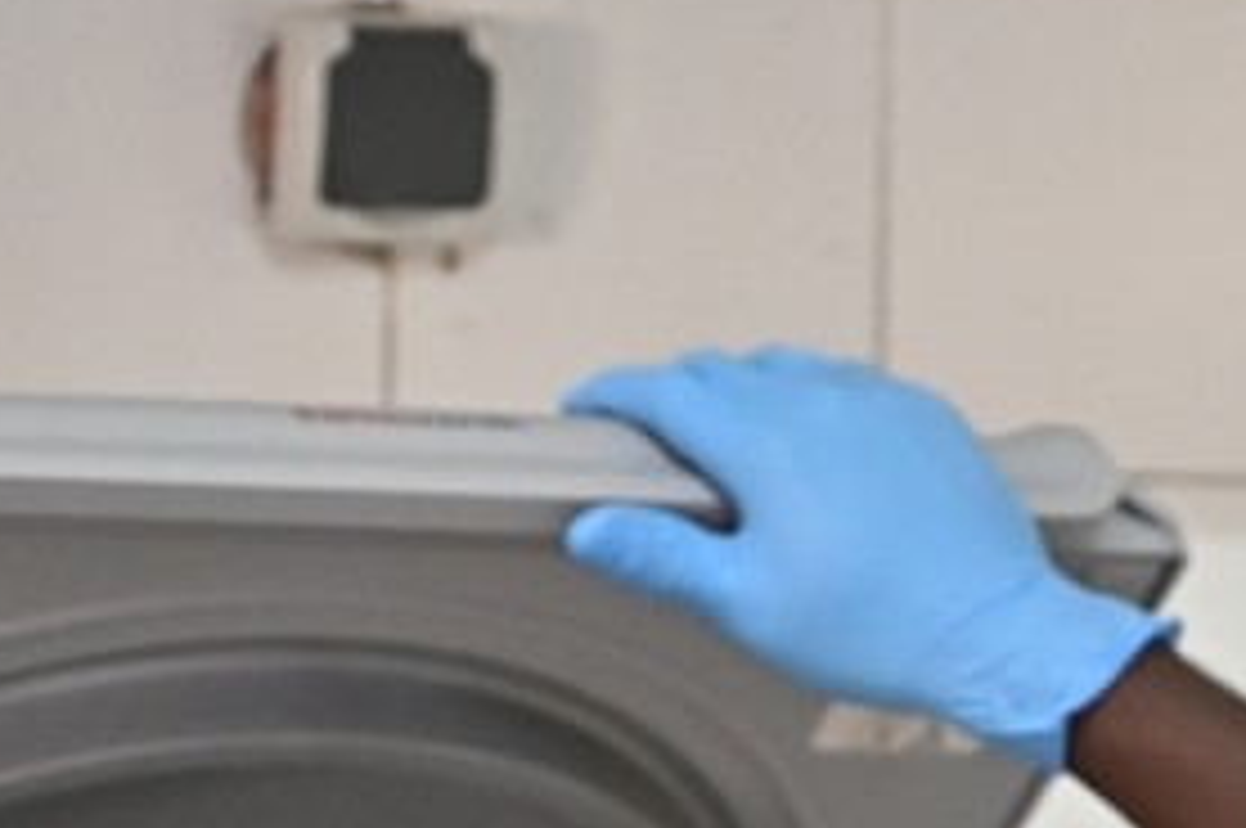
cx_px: 1295
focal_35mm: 259
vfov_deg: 5.2
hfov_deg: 7.9
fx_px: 8954
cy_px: 1285
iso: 5000
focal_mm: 70
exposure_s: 1/80
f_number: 4
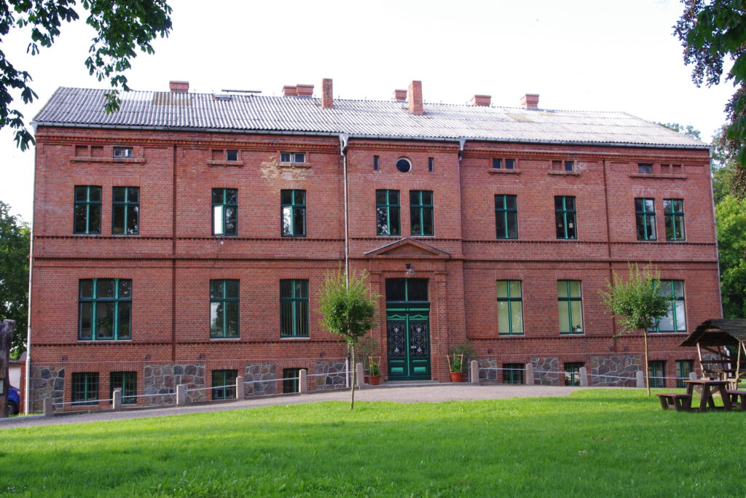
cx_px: 373
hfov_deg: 46.4
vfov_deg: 31.9
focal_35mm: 42
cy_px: 249
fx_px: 870
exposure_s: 1/60
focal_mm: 28.13
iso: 400
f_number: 9
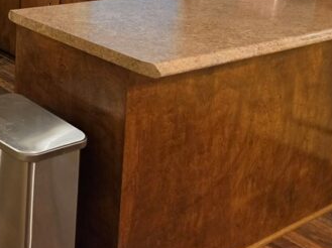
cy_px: -35
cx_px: -48
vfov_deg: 24.1
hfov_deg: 30.2
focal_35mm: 56
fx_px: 537
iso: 640
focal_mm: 5.4
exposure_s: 1/120
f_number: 1.8
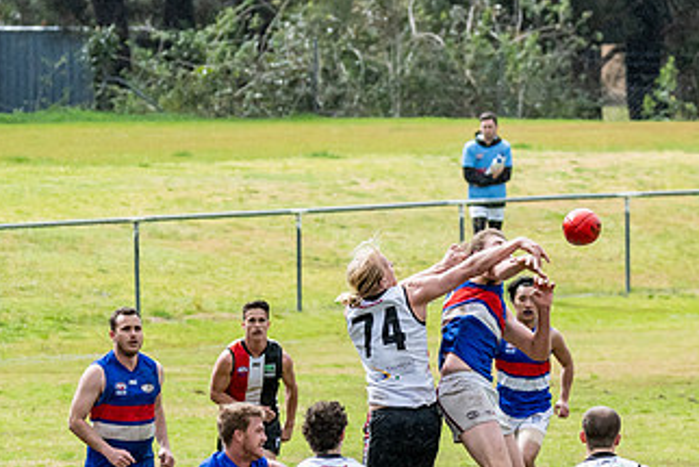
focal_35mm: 637
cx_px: 417
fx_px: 12373
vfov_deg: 2.2
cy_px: 364
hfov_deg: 3.2
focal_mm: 220
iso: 1250
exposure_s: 1/4000
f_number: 7.1
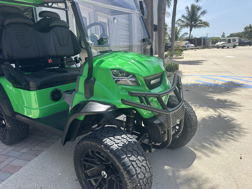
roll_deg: +2.3
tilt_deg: -15.1
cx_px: 126
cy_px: 94
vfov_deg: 56.8
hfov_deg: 71.6
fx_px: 175
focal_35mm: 24
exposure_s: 1/2252
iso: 80
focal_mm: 6.86
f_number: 1.78
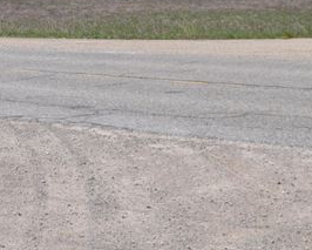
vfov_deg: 11.7
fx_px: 1127
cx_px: -168
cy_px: -207
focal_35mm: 122
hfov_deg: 14.6
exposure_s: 1/320
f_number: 9
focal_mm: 18
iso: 100
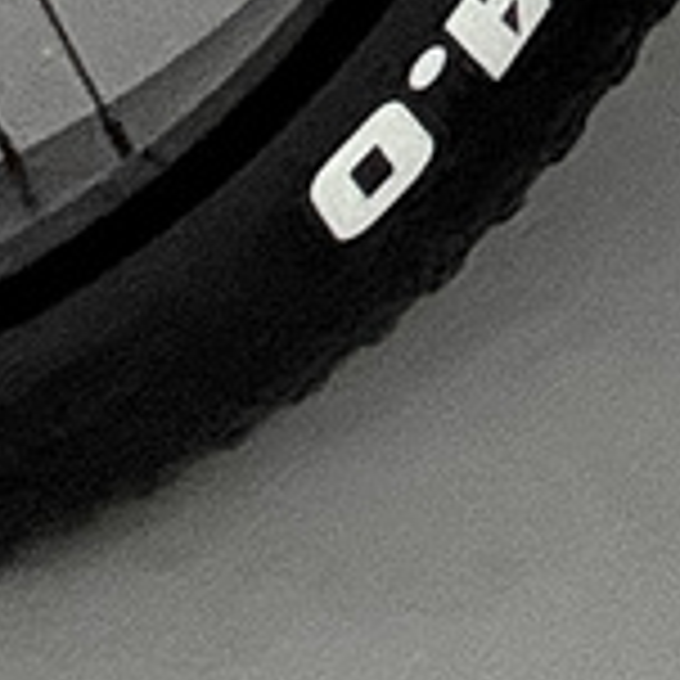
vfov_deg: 5.3
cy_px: -2342
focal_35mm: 281
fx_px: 6245
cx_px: 1581
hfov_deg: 6.0
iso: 320
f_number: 1.9
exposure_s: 1/45
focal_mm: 2.69
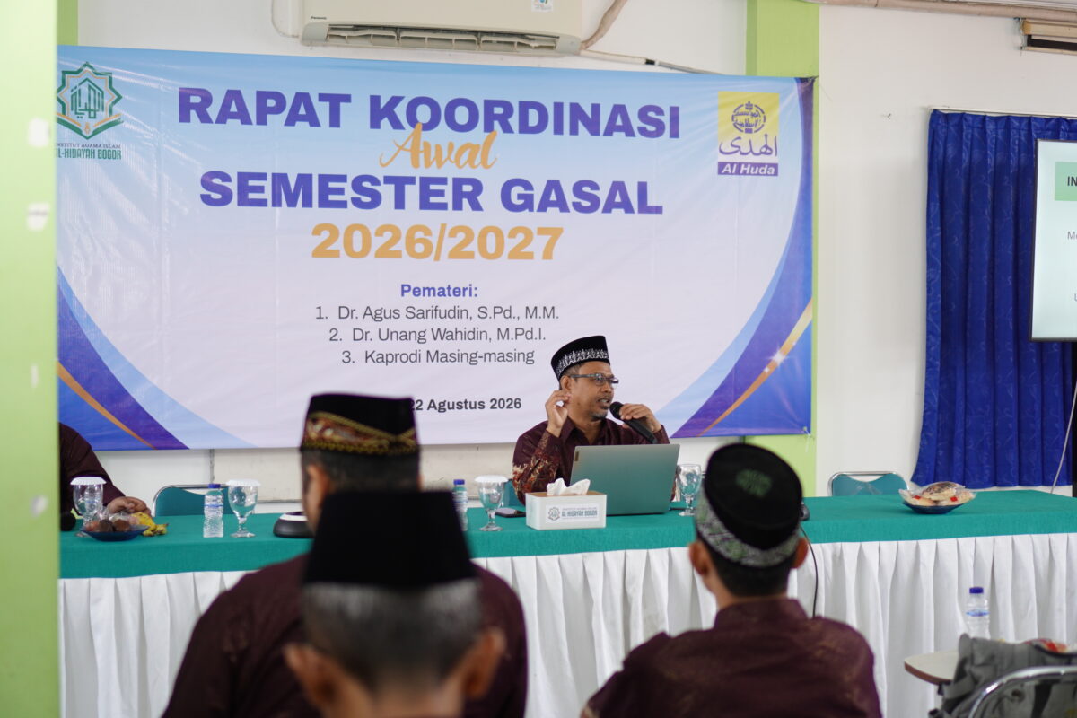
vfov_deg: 25.8
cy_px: 359
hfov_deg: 37.9
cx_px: 538
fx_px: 1571
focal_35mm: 52
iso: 200
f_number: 1.8
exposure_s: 1/100
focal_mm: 35
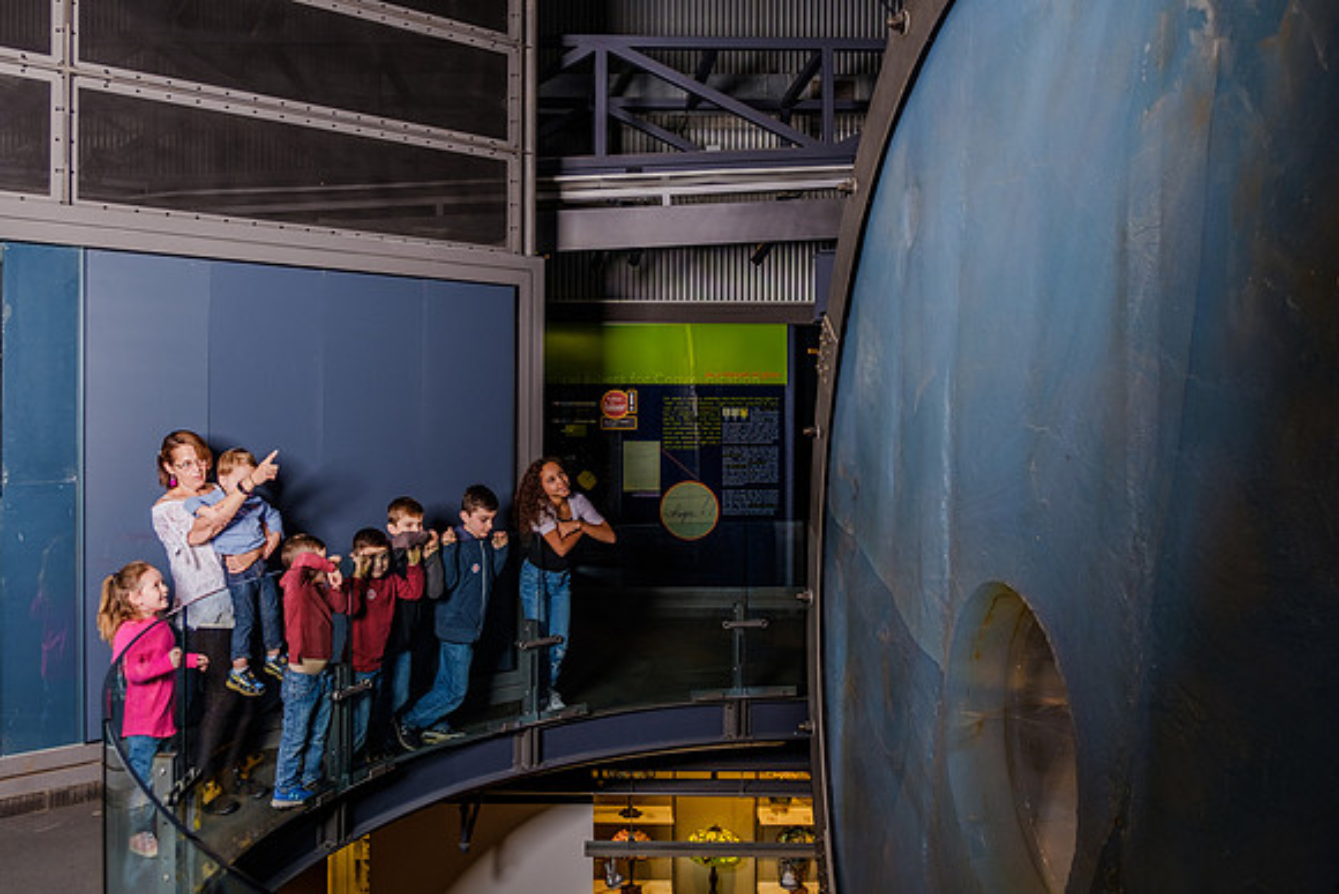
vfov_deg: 46.0
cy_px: 413
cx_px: 560
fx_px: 1051
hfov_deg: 64.6
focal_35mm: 28
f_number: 2.8
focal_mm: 16
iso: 200
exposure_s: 1/125
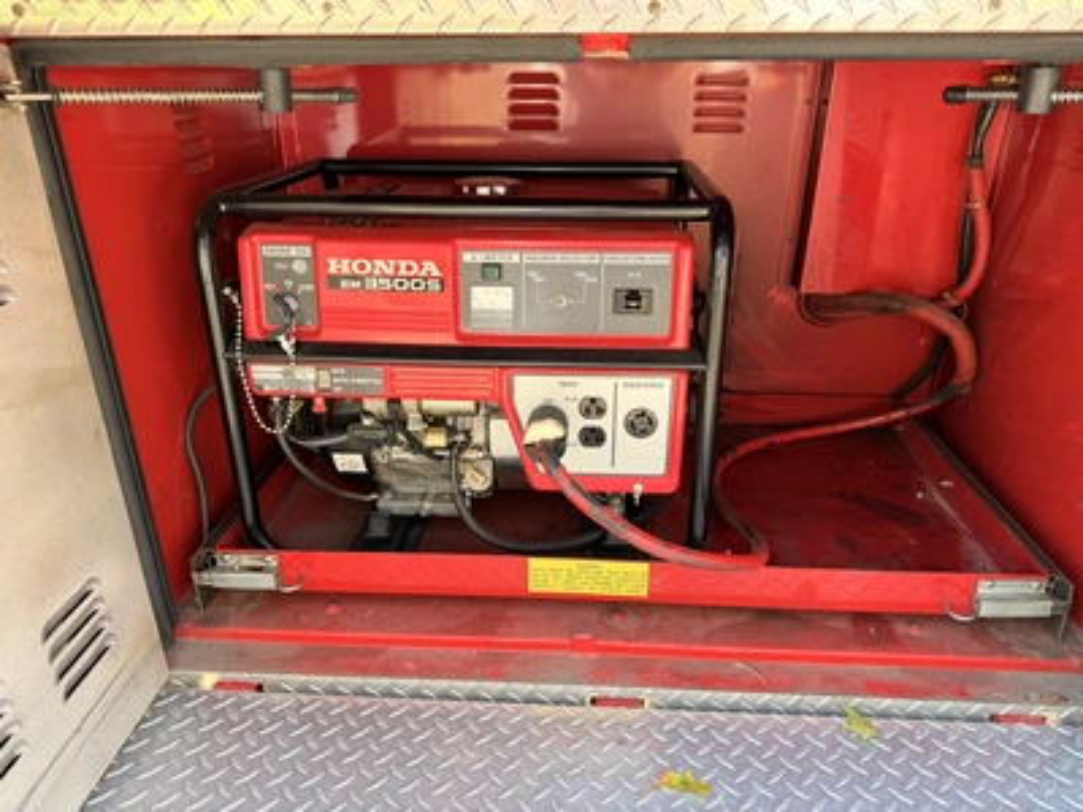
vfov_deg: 56.8
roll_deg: -1.2
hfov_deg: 71.6
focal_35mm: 24
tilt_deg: -22.2
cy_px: 406
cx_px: 542
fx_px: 751
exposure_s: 1/100
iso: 50
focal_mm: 6.76
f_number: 1.78
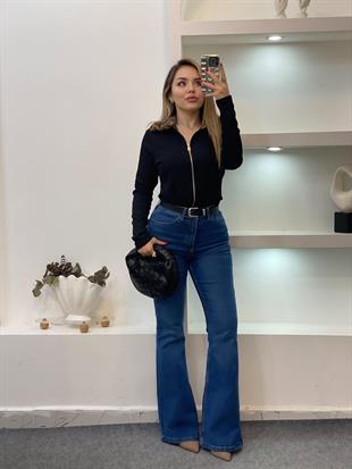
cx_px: 176
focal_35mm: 52
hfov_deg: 28.0
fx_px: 705
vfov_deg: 36.8
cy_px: 234
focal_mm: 6
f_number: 2
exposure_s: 1/100
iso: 80
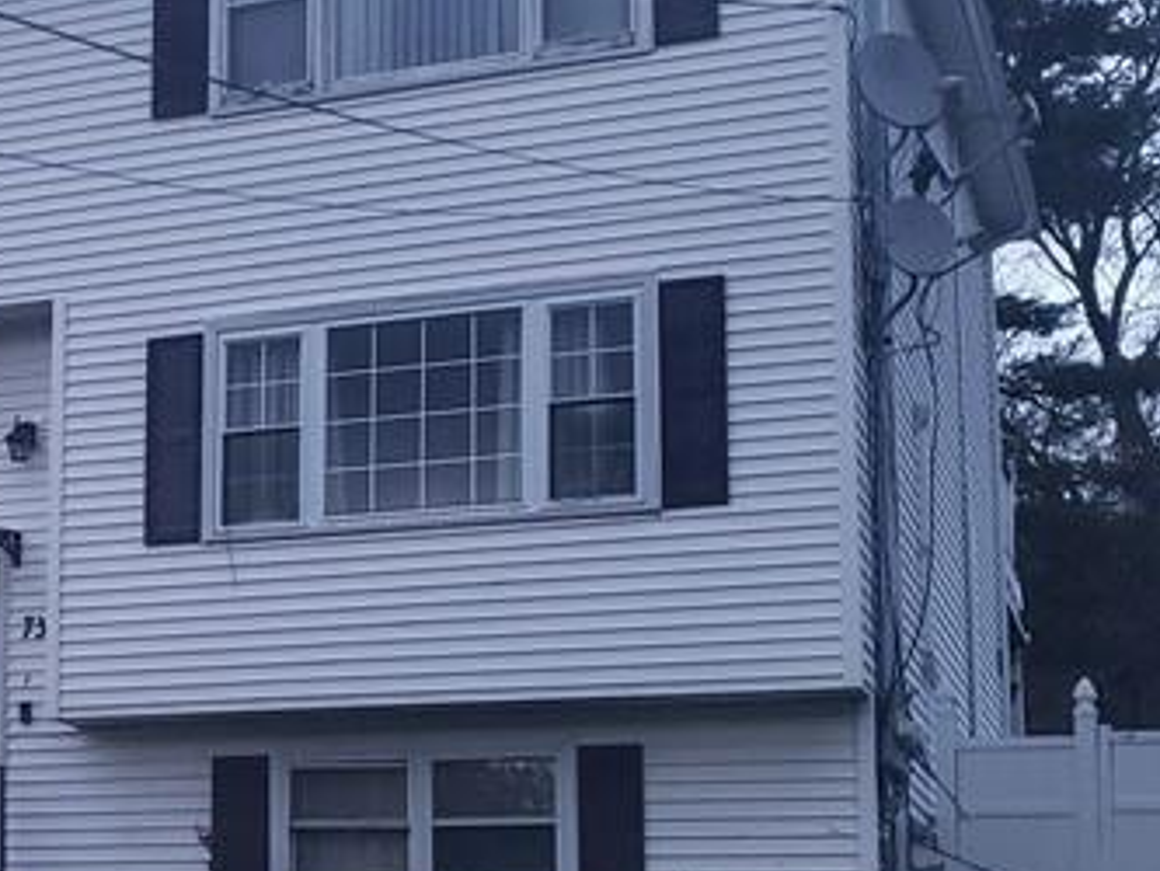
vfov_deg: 18.2
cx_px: -275
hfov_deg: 22.3
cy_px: 749
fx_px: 2682
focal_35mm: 80
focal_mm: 4.3
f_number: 1.5
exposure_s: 1/120
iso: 80
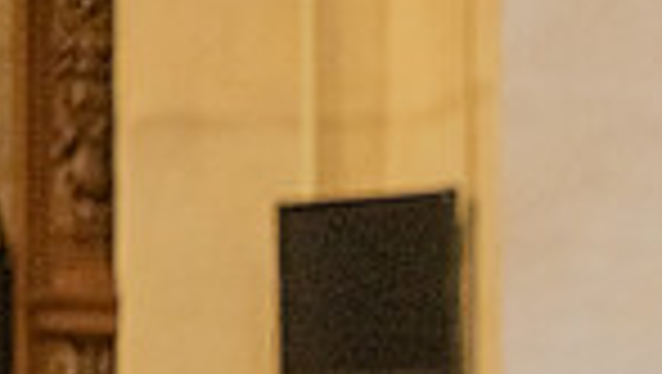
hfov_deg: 5.1
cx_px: 1166
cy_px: 791
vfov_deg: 2.9
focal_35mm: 421
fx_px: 7397
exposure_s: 1/200
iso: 2000
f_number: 2.8
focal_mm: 102
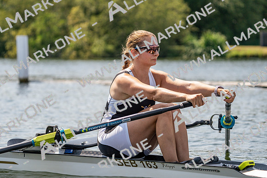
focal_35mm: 200
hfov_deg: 10.3
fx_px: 1484
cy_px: 89
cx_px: 134
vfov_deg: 6.9
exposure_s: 1/1600
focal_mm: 200
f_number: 5.6
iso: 200
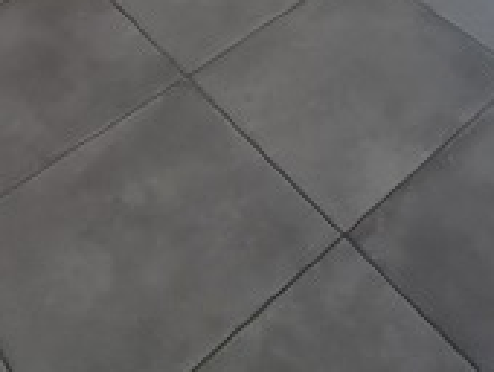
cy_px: -491
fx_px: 872
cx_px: 389
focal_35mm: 61
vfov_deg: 15.3
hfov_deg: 30.9
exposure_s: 1/602
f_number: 2.2
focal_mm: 1.42
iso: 40
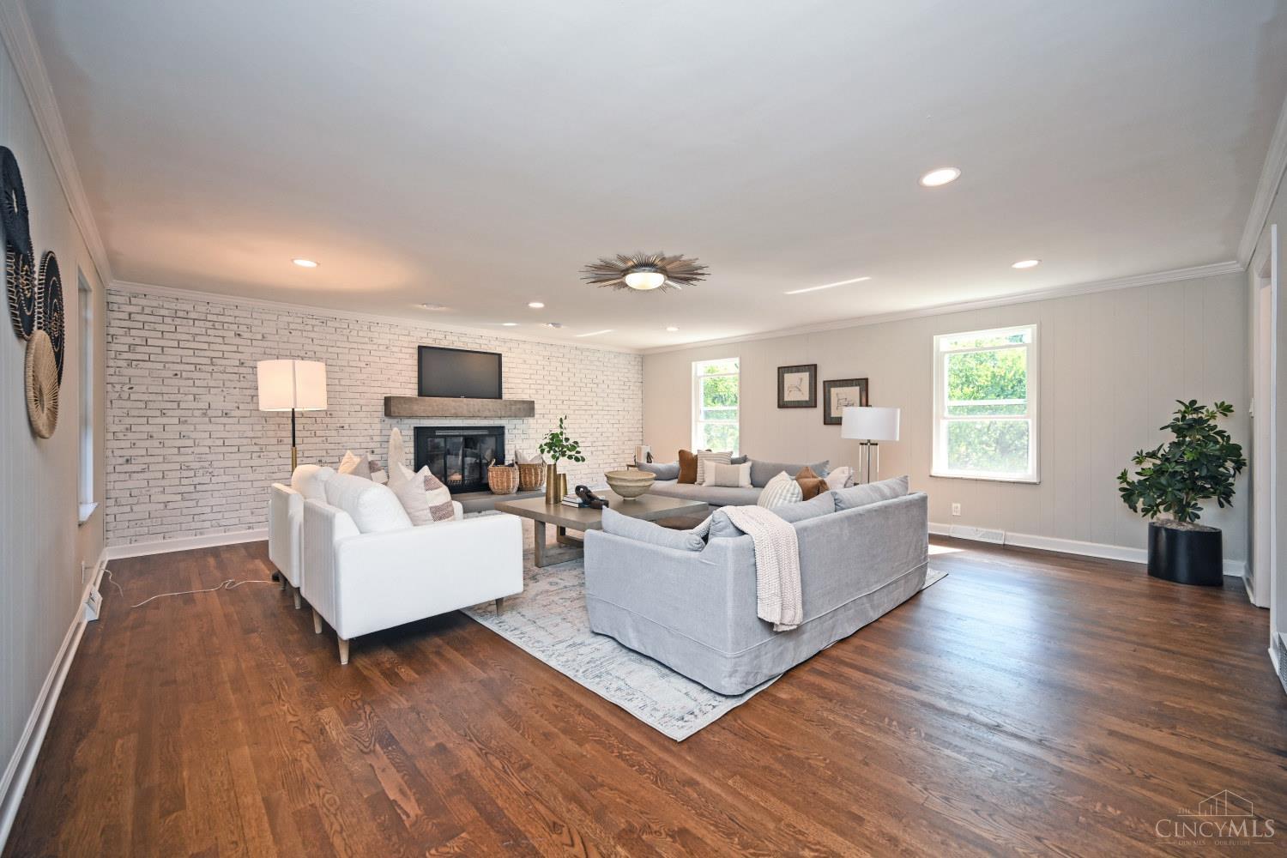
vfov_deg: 81.2
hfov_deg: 104.3
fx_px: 500
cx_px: 644
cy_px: 429
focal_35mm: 14
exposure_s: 1/60
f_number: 4.5
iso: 200
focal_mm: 14
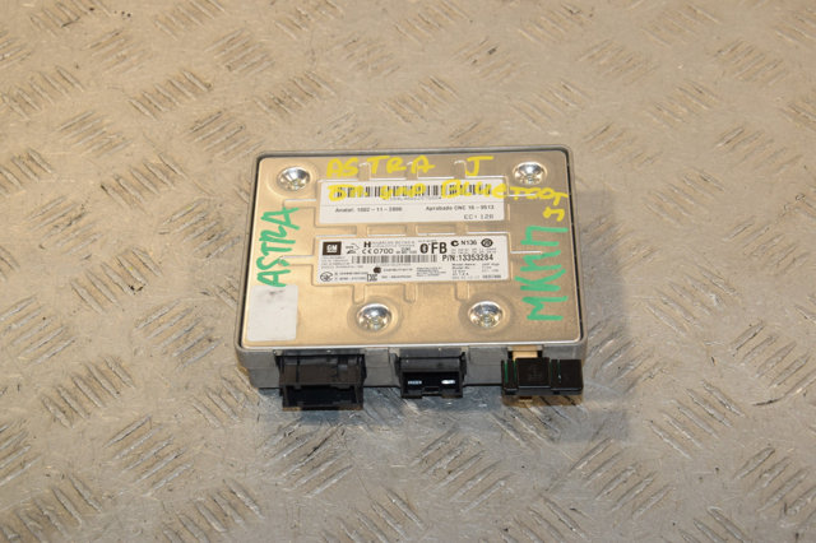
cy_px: 272
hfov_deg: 28.1
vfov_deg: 18.9
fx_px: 1631
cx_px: 408
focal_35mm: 72
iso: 800
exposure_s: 1/200
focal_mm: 48
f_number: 9
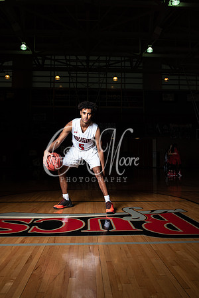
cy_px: 149
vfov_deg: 63.7
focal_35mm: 29
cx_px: 100
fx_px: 240
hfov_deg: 45.0
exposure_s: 1/200
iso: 320
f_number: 14
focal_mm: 29
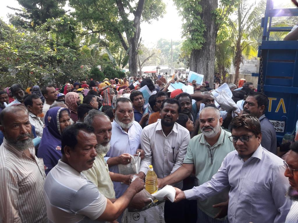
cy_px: 112
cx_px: 149
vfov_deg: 49.7
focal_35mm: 28
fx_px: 241
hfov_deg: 63.4
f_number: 1.9
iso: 40
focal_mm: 3.7
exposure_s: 1/184
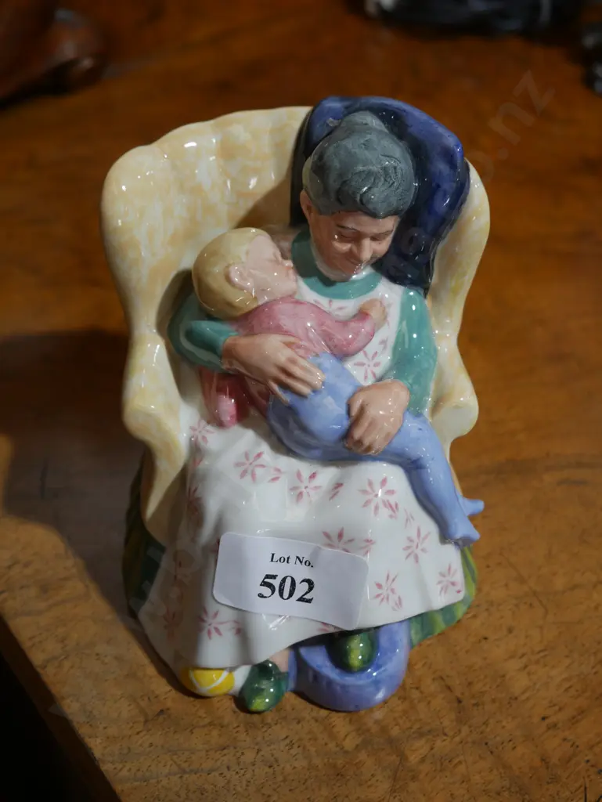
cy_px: 401
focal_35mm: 42
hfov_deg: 34.4
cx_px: 301
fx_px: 973
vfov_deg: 44.8
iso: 320
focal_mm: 21
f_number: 4.6
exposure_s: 1/60
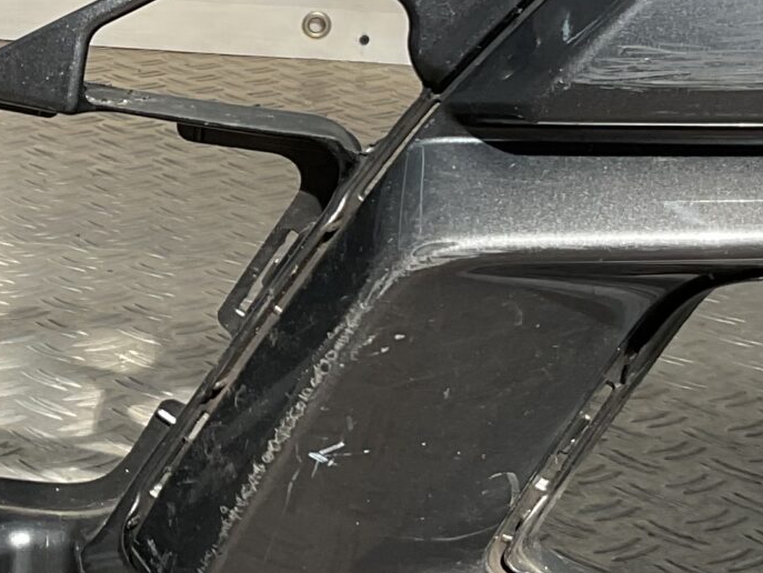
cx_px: -100
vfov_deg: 13.7
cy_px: 117
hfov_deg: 17.5
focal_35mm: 108
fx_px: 2382
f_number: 1.8
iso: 16
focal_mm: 3
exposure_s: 1/348
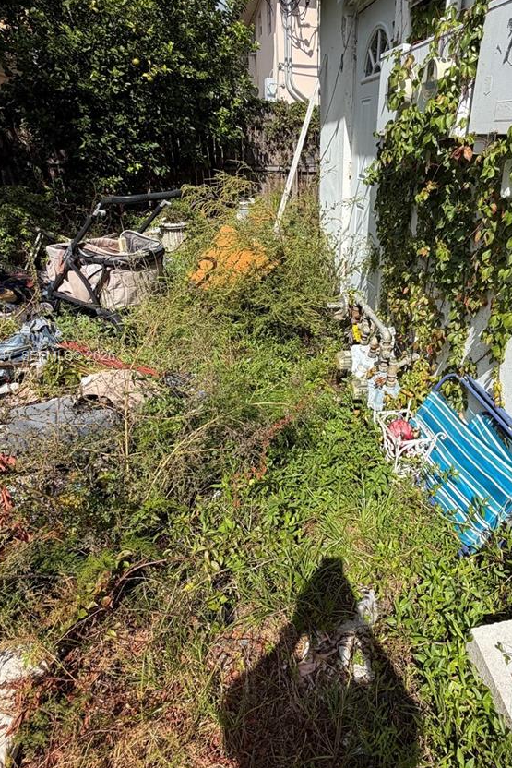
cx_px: 360
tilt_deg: -25.3
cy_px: 357
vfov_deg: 81.1
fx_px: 448
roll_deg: -1.9
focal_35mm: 21
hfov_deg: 57.6
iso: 20
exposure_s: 1/864
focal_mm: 2.22
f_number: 2.2
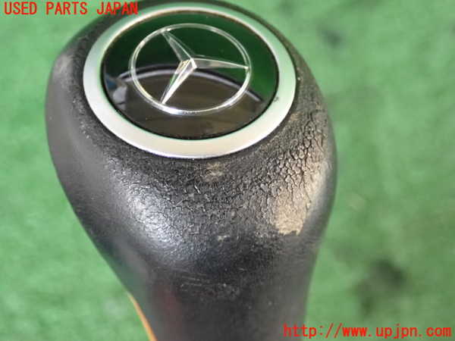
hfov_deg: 35.5
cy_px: 170
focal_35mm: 54
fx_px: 710
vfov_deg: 27.0
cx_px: 228
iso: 2000
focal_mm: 9.65
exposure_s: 1/125
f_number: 3.3
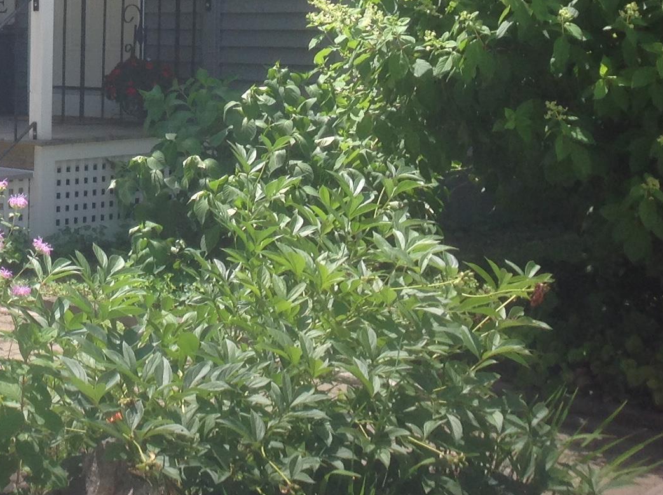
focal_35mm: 87
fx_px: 1664
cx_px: -118
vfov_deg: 16.9
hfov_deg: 21.1
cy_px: 146
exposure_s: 1/472
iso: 50
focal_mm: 4.28
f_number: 2.4
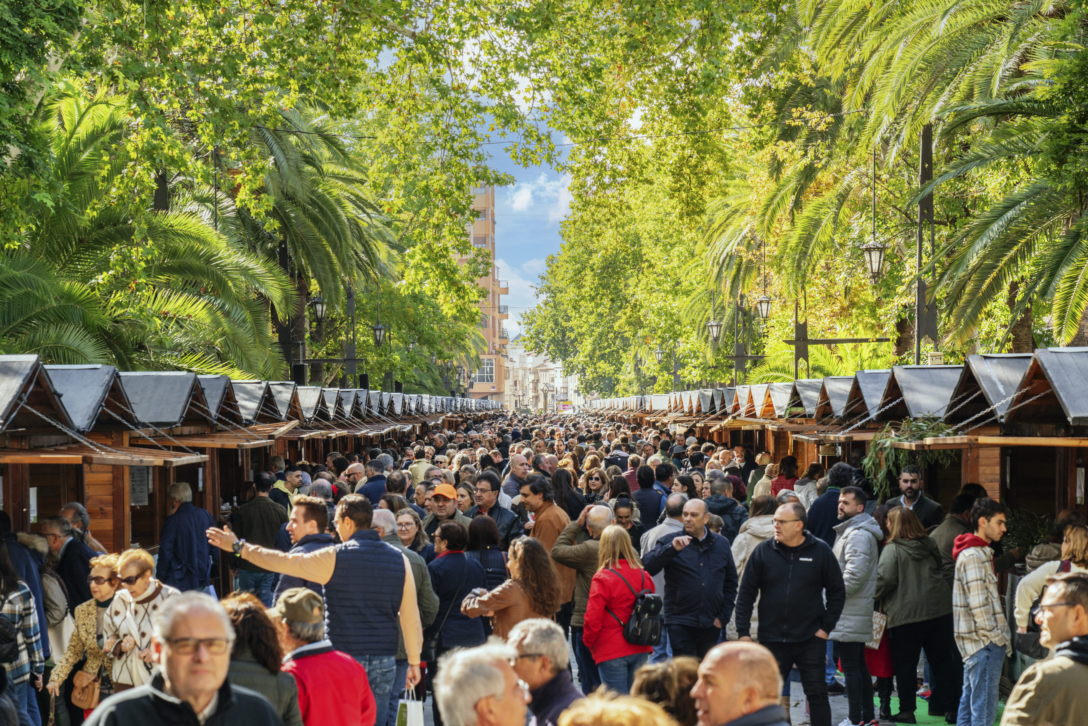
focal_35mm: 105
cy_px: 363
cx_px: 544
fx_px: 3174
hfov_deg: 19.5
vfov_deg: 13.0
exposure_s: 1/320
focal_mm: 105
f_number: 8
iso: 500
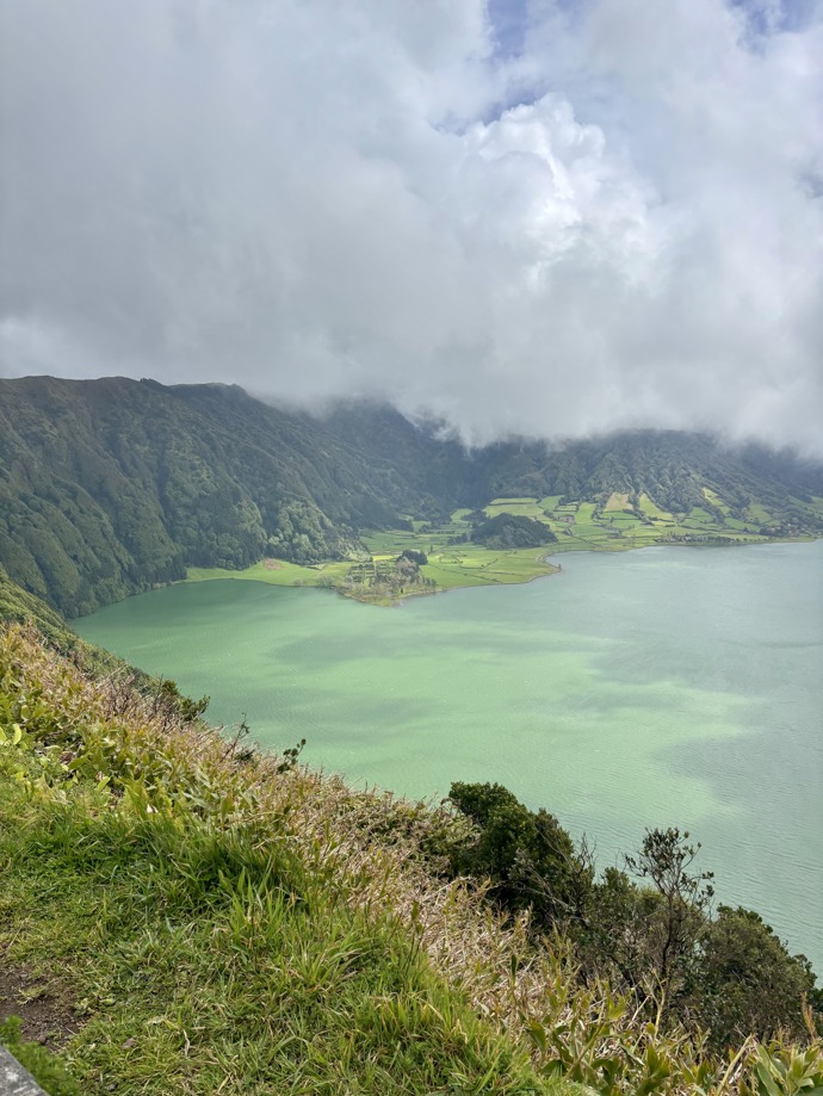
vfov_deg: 67.3
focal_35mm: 26
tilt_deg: -6.7
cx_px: 412
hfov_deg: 53.1
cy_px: 548
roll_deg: +1.2
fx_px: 824
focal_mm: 5.96
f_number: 1.6
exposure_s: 1/7692
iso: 50
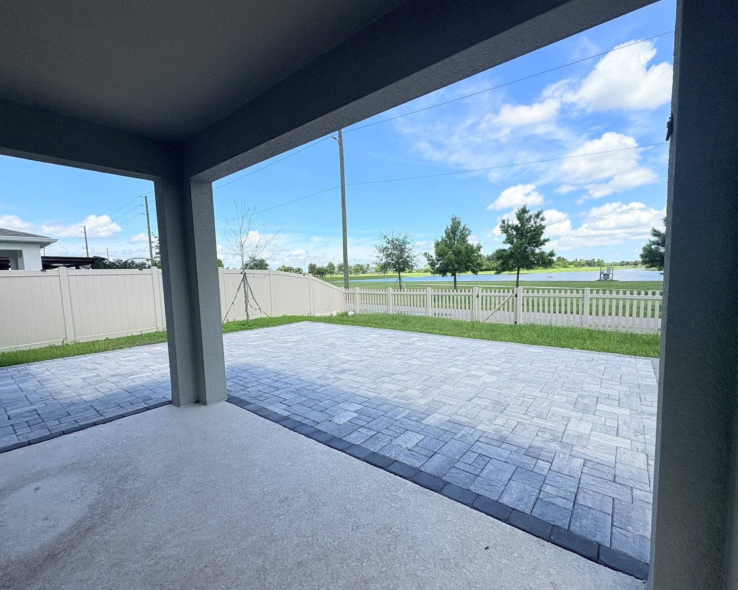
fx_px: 328
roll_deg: +2.5
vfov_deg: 84.0
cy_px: 301
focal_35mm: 15
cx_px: 387
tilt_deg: -4.5
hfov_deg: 96.7
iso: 50
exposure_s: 1/2273
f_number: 2.2
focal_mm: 2.22
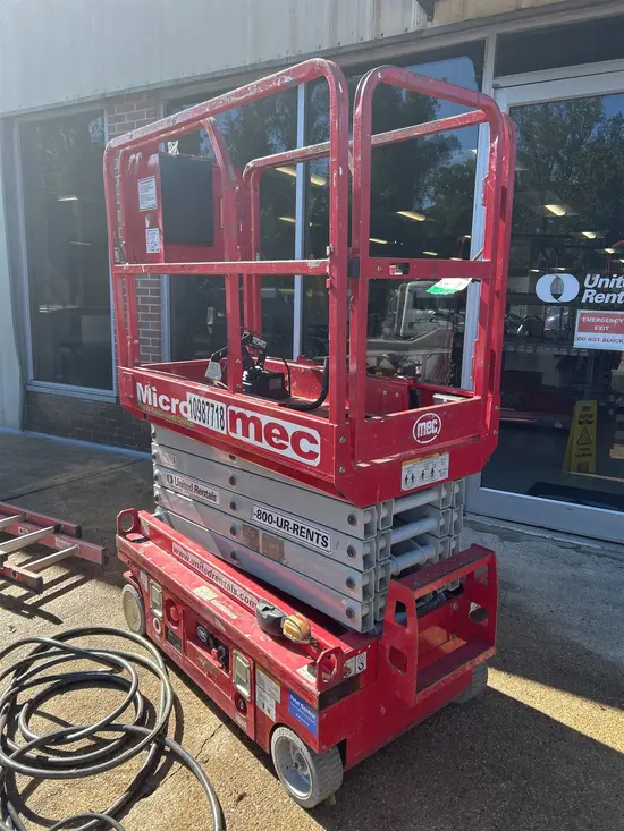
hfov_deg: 53.1
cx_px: 312
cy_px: 416
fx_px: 625
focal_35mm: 26
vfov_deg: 67.3
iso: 50
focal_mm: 5.7
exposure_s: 1/1135
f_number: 1.5
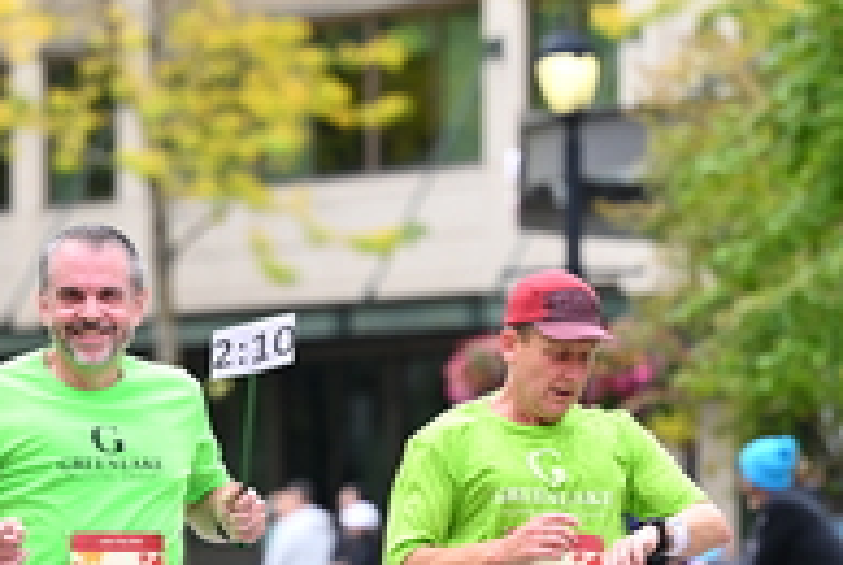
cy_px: 545
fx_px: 8302
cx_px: 339
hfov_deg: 5.8
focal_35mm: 354
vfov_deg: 3.9
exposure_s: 1/2000
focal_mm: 125
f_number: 2.8
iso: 640
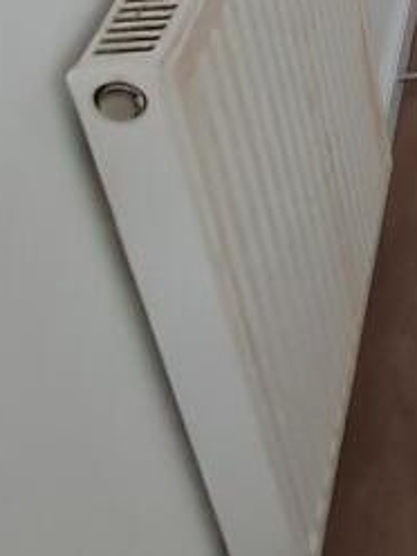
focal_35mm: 66
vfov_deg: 25.0
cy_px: -186
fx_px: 1060
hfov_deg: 18.0
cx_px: 738
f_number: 2.2
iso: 160
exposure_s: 1/50
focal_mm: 1.64
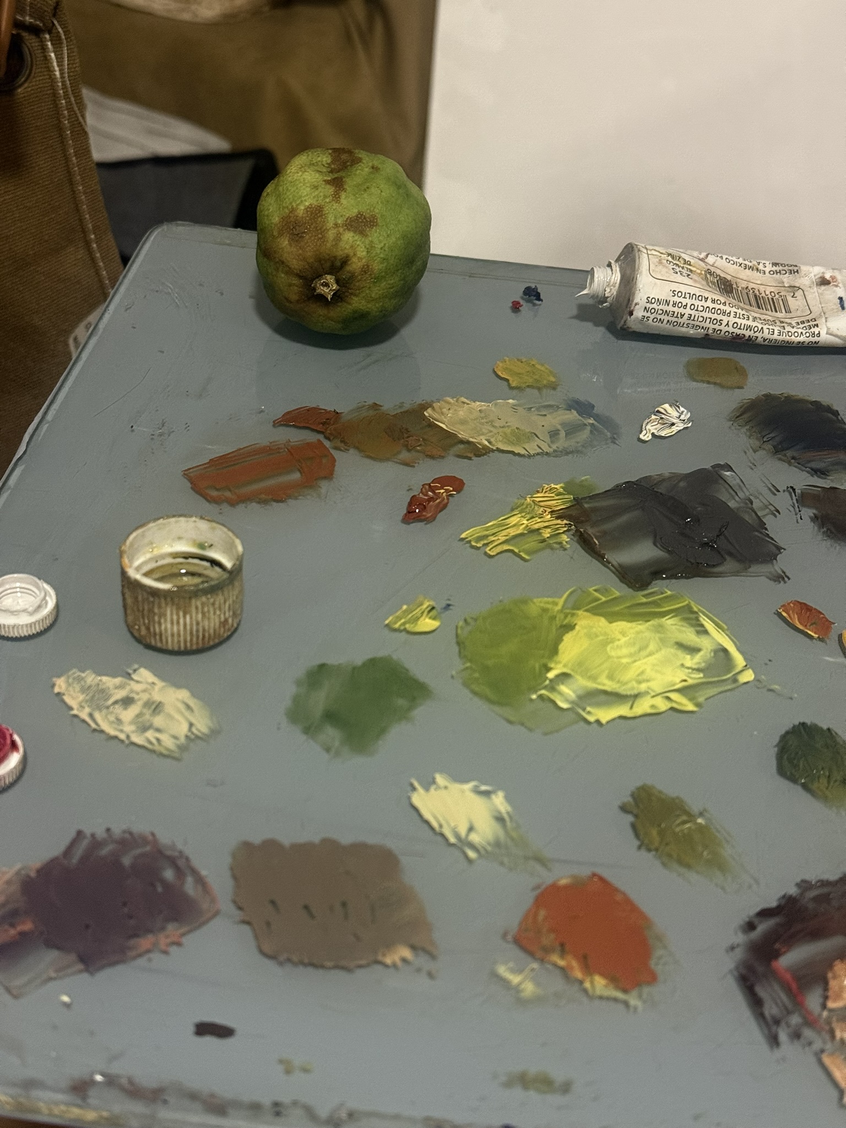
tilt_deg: -39.2
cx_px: 423
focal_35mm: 48
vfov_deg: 39.7
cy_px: 564
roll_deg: -4.0
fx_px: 1564
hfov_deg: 30.3
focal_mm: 6.76
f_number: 1.78
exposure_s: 1/40
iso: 400
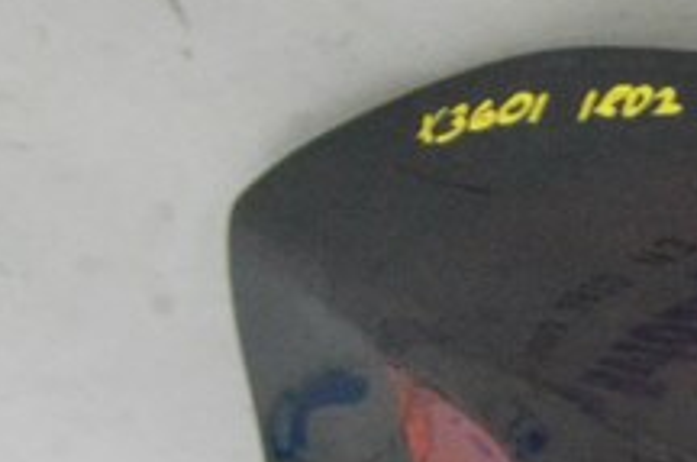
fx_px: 3303
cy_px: 457
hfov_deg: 10.7
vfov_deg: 8.0
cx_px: 1523
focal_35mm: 171
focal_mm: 24
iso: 6400
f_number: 20
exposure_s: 1/15
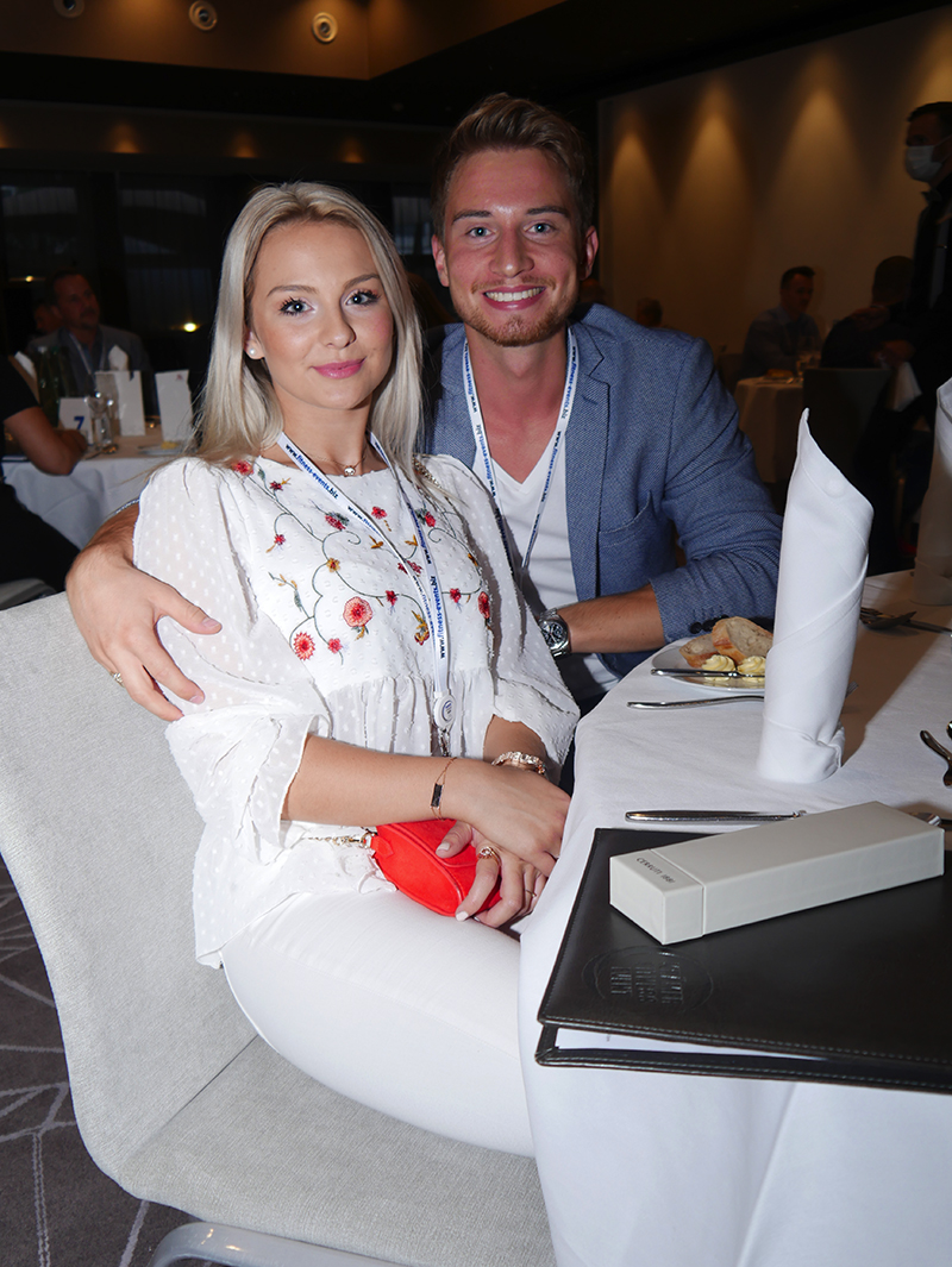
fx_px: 1172
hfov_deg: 44.2
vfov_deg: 56.8
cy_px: 634
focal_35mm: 32
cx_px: 476
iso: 200
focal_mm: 16
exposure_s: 1/60
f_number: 3.8
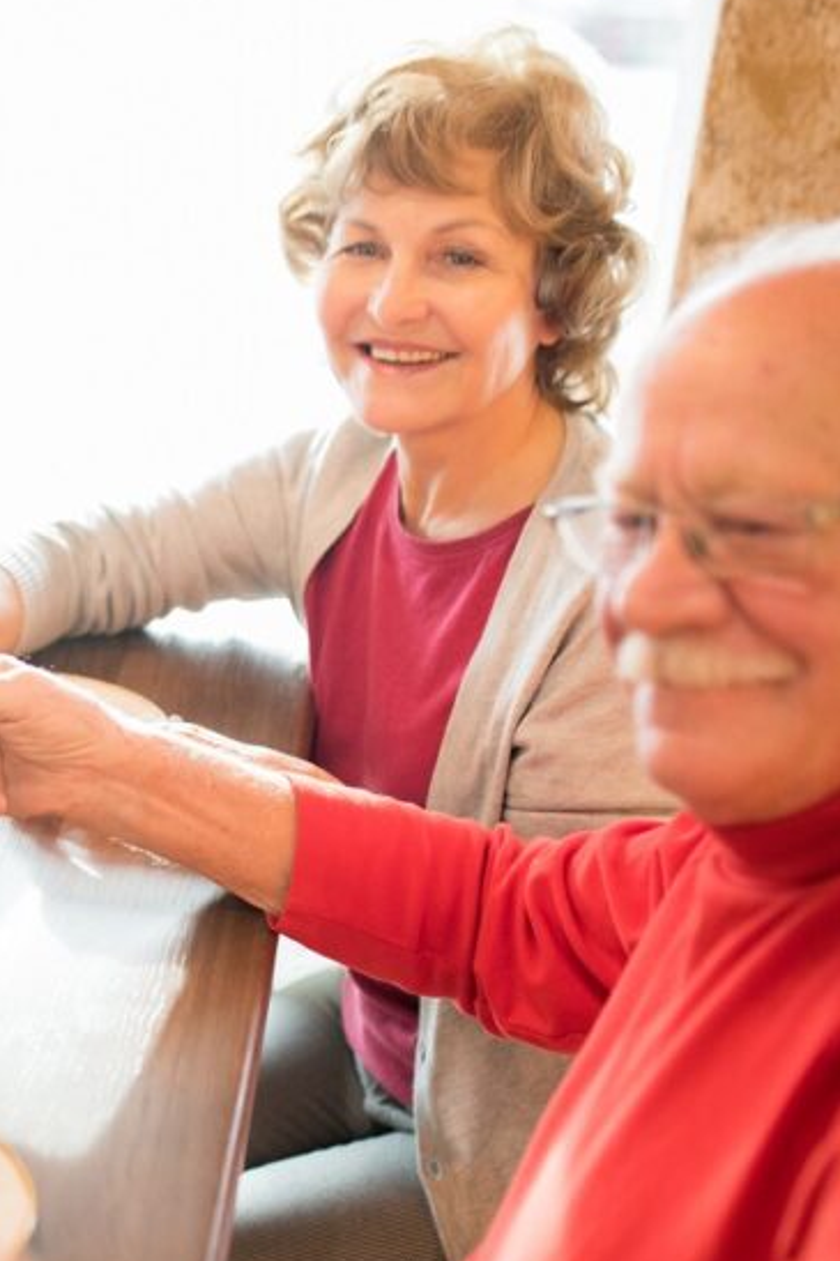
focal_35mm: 69
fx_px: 2416
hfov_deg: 18.6
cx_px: -198
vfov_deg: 29.2
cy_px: 720
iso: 800
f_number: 2
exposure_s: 1/160
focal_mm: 35
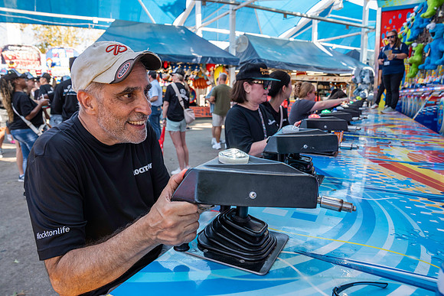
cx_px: 222
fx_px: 296
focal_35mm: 24
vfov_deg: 53.2
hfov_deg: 73.7
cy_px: 148
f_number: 5.6
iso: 400
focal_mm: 24
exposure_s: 1/200
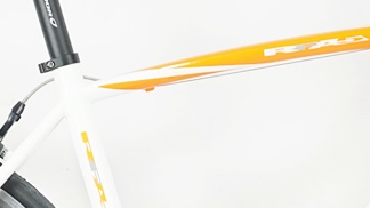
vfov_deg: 5.3
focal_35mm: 227
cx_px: 252
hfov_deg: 9.5
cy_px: 225
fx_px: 2226
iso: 1250
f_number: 6.3
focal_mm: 39
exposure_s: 1/50
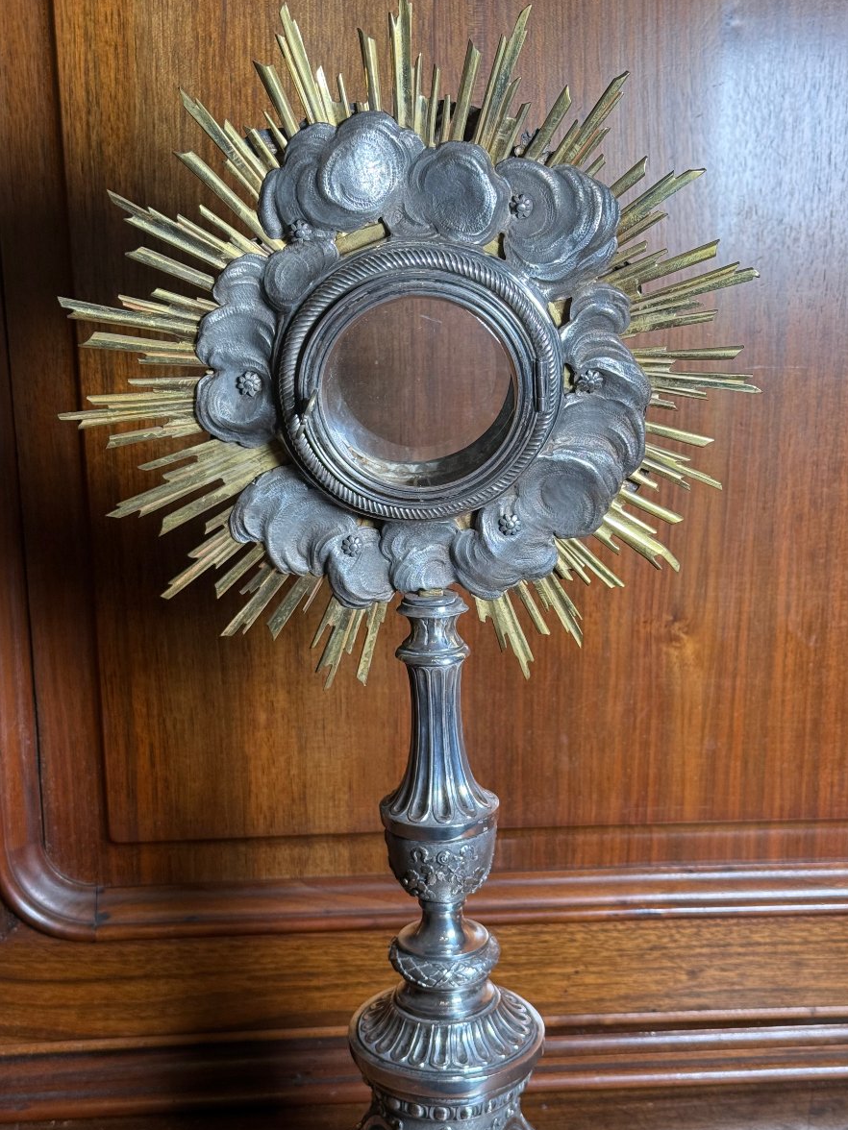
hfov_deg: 29.7
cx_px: 432
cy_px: 572
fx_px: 1600
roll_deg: -0.2
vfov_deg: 38.9
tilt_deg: -12.6
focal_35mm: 49
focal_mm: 6.76
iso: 100
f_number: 1.78
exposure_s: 1/120
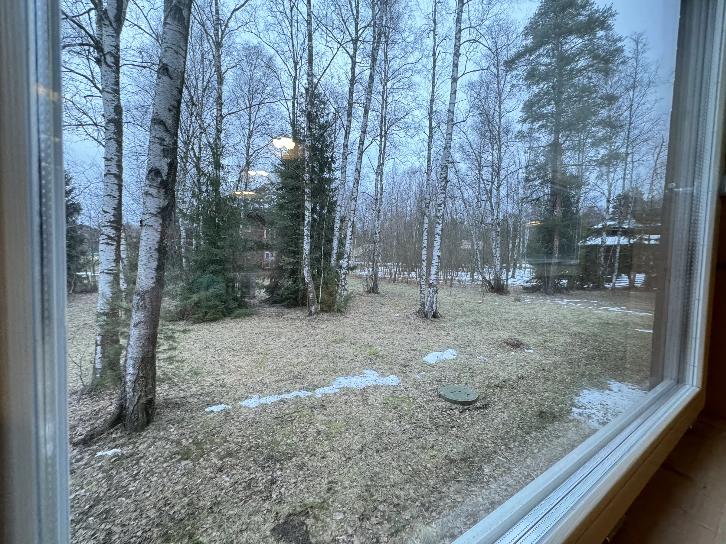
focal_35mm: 14
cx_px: 363
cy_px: 272
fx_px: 294
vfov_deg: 85.7
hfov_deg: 102.1
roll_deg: -2.0
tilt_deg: -0.9
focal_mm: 2.22
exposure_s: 1/100
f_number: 2.2
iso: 160
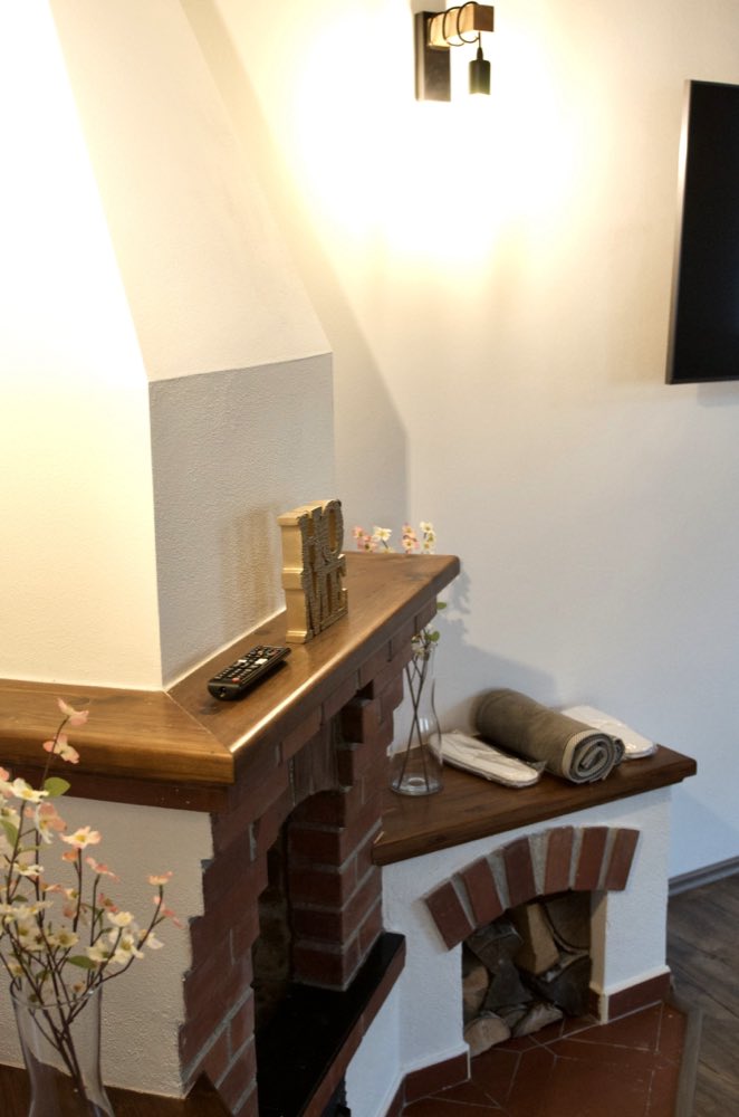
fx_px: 1114
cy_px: 558
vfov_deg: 53.2
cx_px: 370
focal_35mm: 36
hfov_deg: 36.7
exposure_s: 1/250
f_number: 2.8
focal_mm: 24
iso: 1400
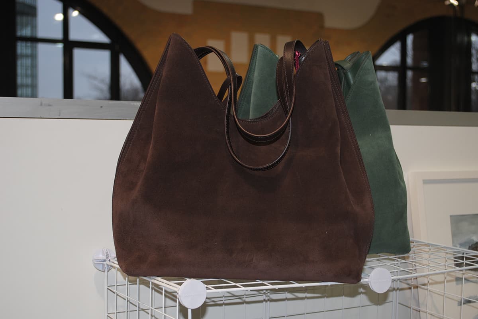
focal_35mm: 54
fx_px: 717
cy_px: 160
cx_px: 239
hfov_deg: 36.9
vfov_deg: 25.1
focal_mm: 36
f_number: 5
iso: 200
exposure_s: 1/60
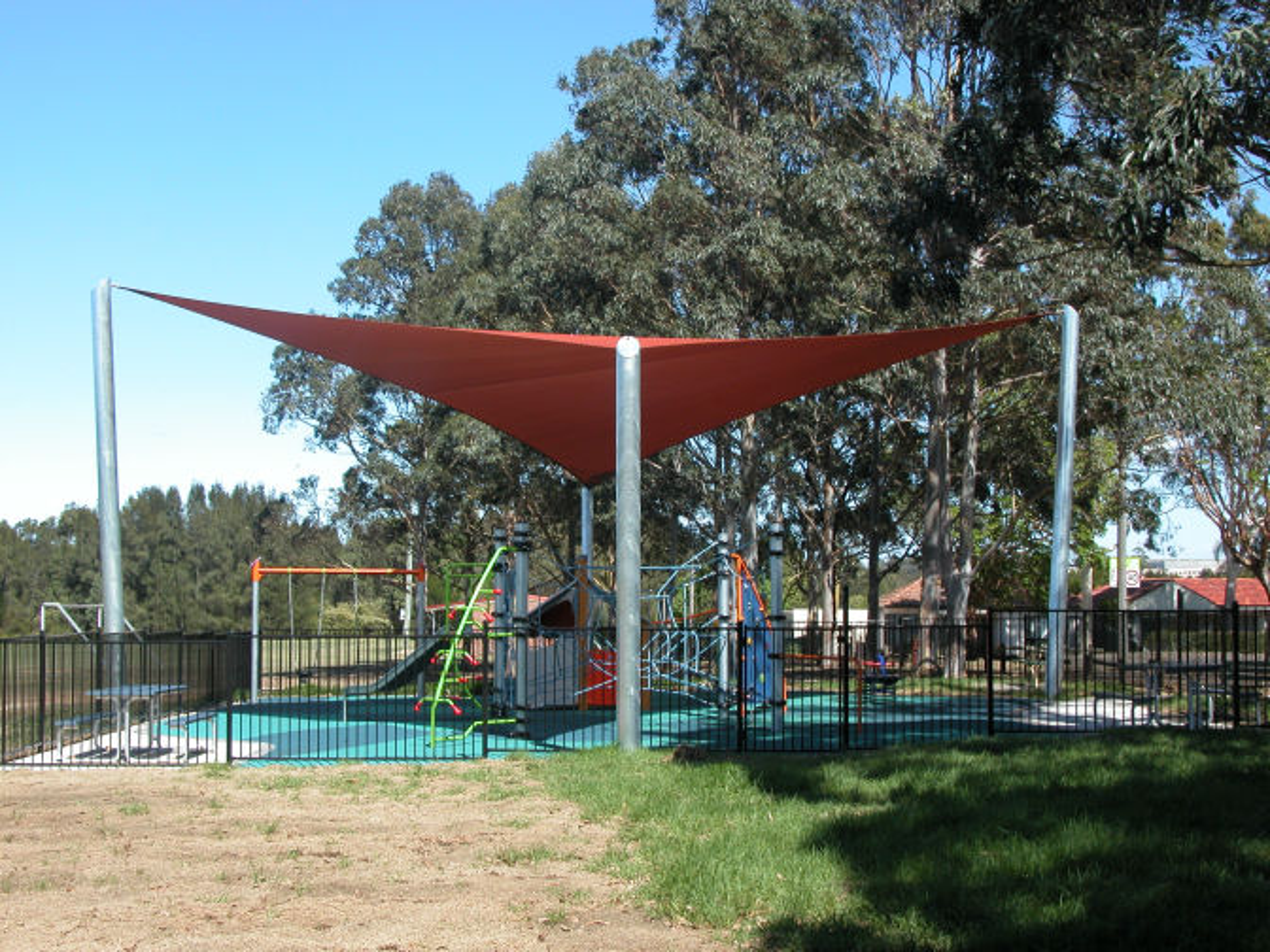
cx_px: 635
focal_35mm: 50
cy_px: 476
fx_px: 1834
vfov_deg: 29.1
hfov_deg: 38.2
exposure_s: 1/235
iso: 100
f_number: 5.4
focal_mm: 12.7
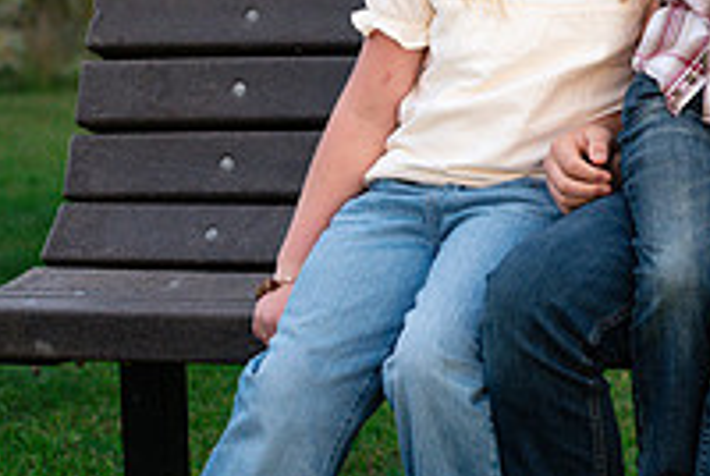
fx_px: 4859
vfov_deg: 5.6
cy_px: 137
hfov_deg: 8.3
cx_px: 820
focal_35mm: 246
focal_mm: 85
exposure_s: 1/320
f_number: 4.5
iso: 640
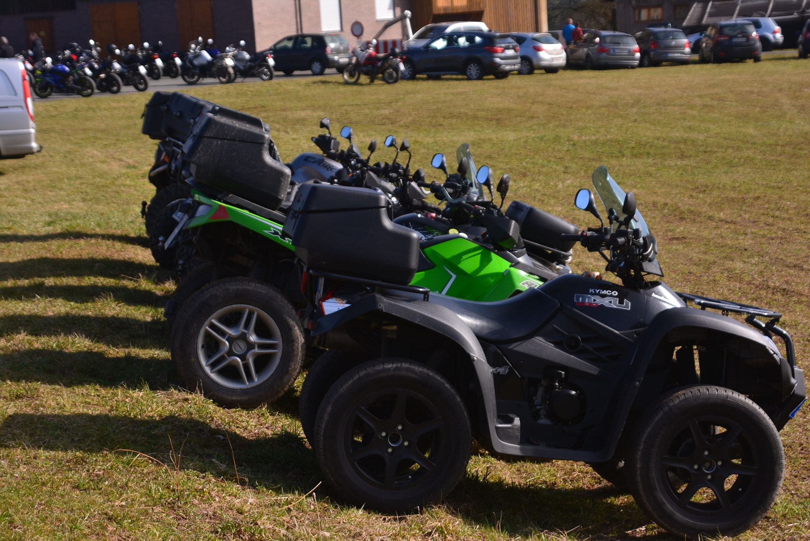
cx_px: 405
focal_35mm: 90
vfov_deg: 15.2
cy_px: 270
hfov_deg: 22.6
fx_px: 2026
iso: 200
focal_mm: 60
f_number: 5.6
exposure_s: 1/640
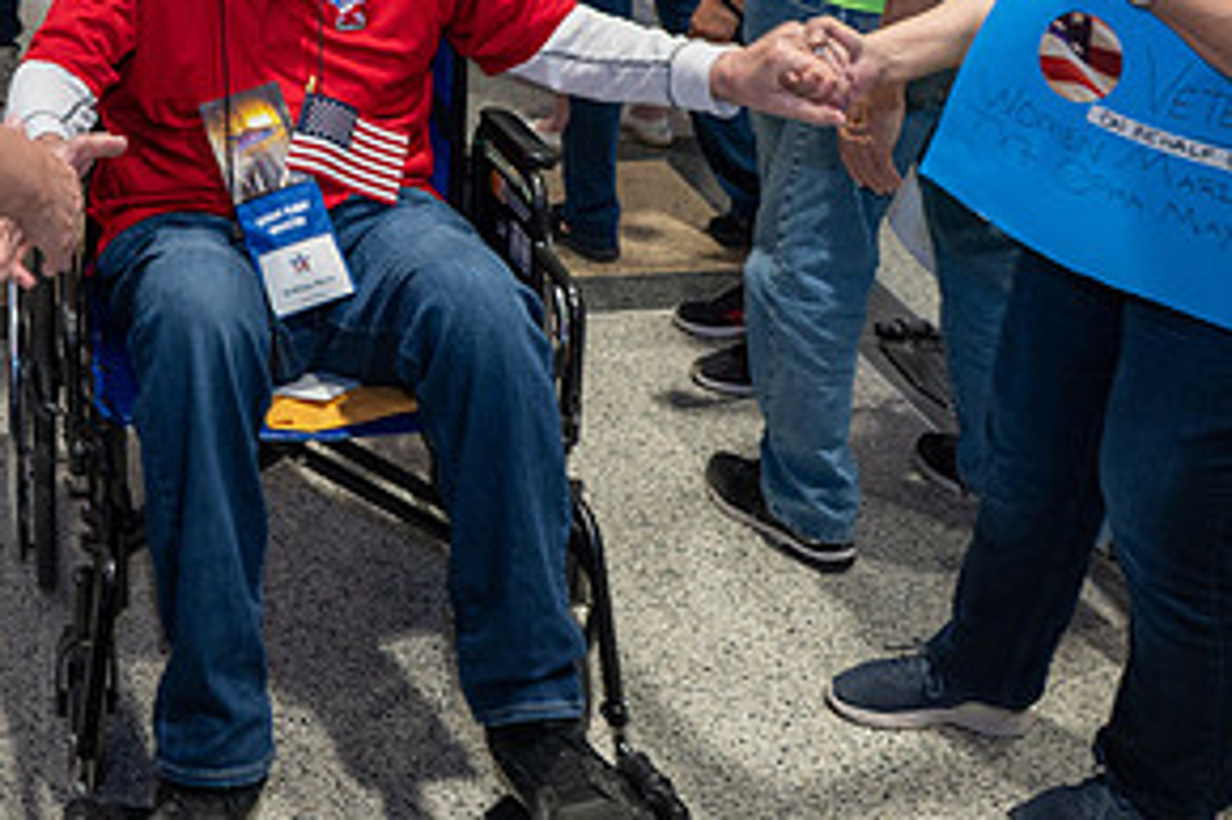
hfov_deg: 39.4
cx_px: 229
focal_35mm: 48
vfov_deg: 27.0
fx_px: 1642
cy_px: 76
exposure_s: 1/40
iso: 1100
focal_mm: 24
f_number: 4.5
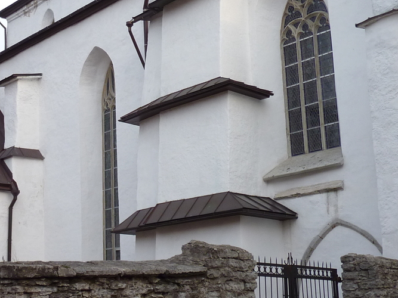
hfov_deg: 31.6
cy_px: 148
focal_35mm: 60
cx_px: 100
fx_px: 690
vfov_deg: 24.4
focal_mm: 4.1
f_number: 4
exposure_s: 1/125
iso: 80
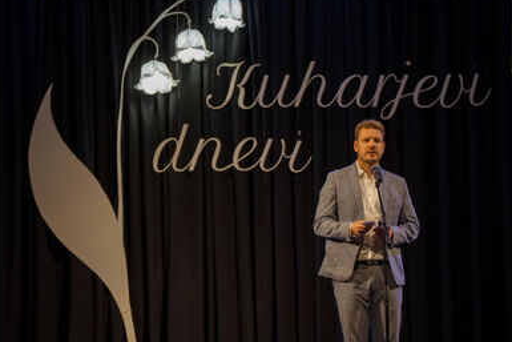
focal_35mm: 155
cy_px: 133
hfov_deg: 13.2
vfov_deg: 8.9
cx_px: 259
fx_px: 2205
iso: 1000
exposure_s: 1/250
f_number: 2.8
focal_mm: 123
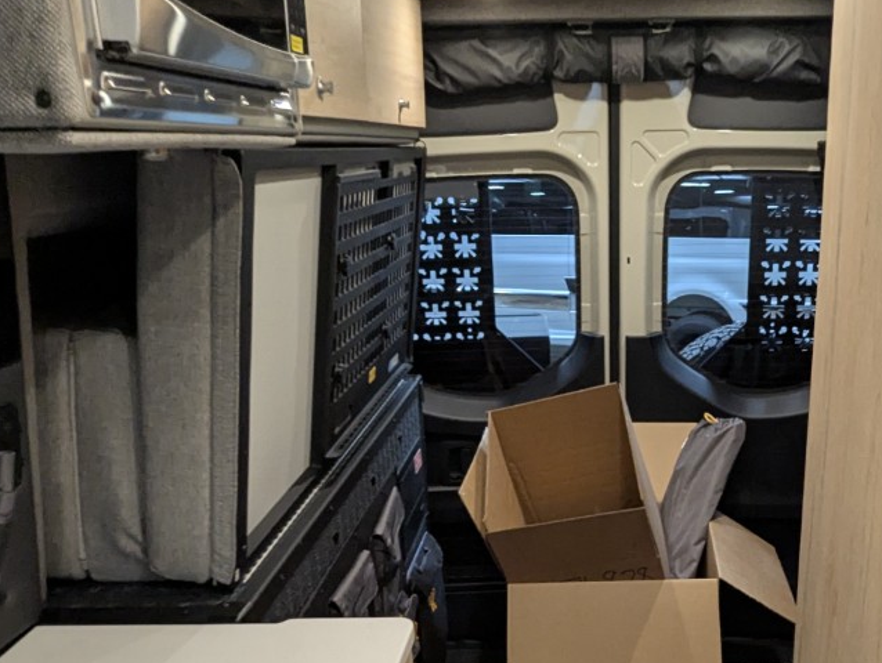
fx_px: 893
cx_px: 584
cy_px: 445
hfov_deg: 51.6
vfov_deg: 40.2
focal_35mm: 35
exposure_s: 1/27
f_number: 2.2
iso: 341
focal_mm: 2.35
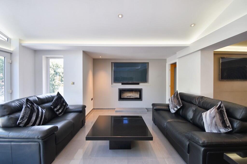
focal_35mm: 15
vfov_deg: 77.3
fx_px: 103
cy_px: 82
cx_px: 124
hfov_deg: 100.4
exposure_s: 1/15
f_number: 4.5
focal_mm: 10
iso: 100
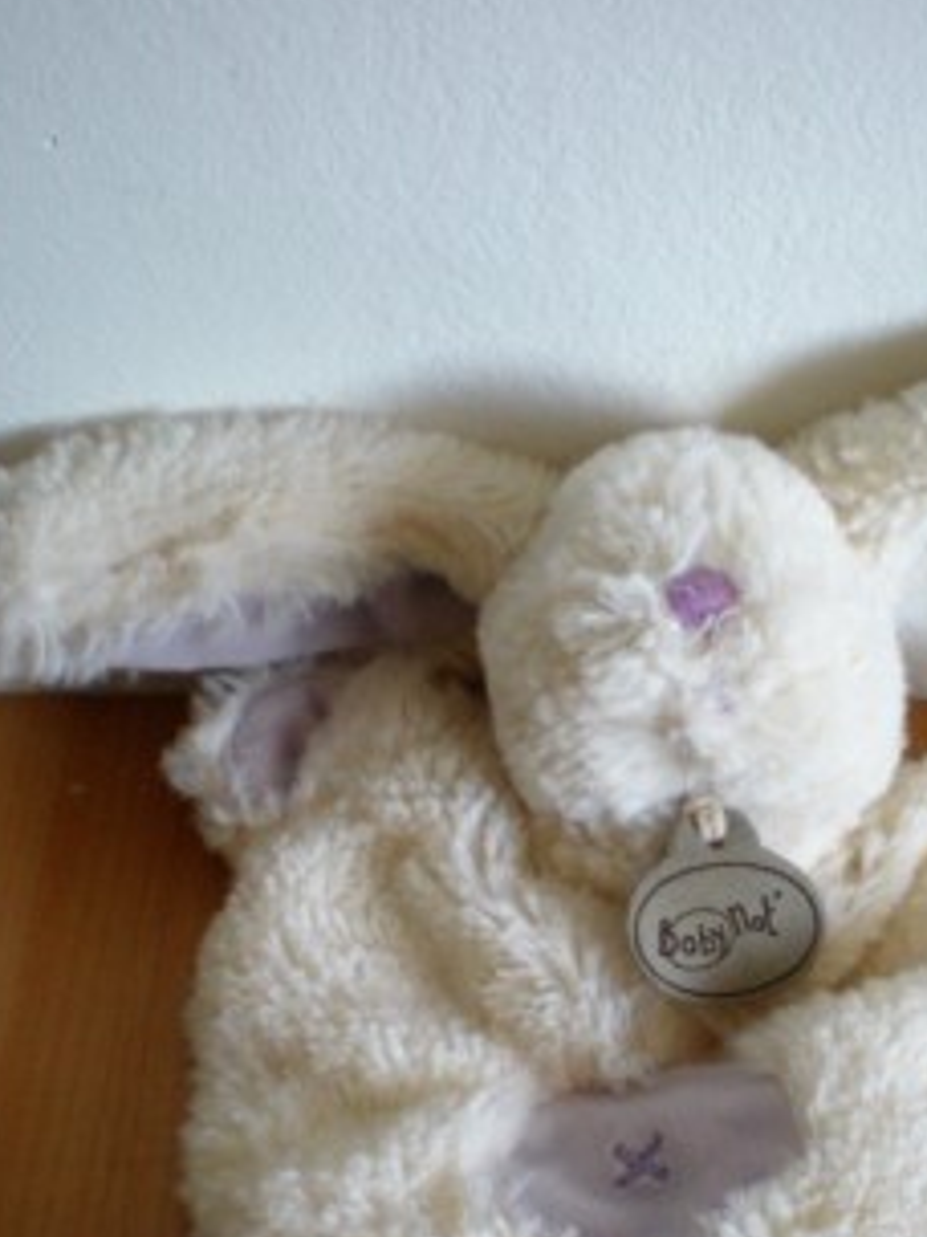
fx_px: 2321
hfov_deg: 22.4
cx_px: 671
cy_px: 928
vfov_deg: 29.4
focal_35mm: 65
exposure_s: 1/56.2
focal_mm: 6.3
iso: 149
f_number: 3.1
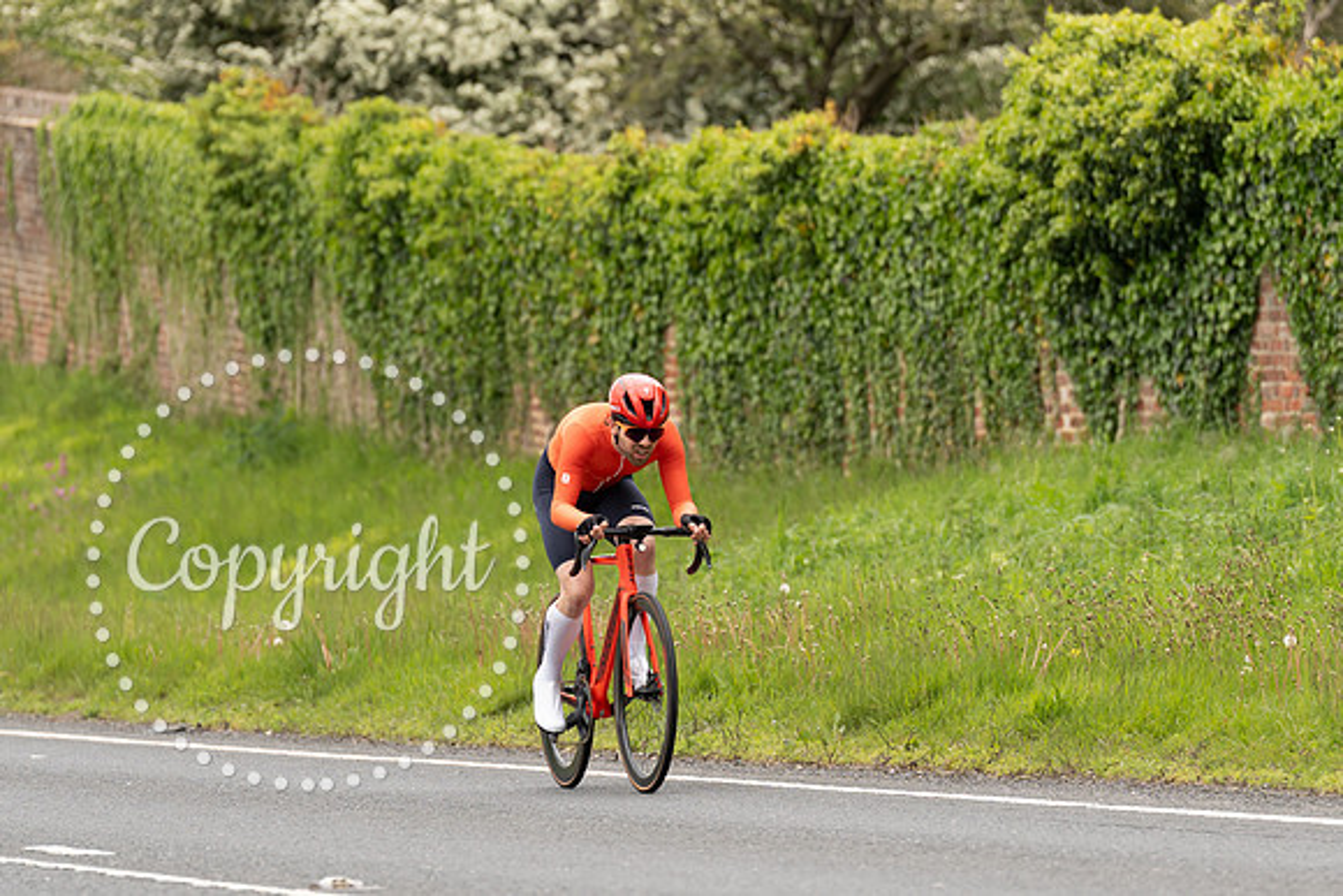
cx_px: 619
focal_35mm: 332
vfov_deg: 4.1
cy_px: 464
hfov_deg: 6.2
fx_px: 12372
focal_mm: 200
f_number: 3.5
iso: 400
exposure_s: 1/1000
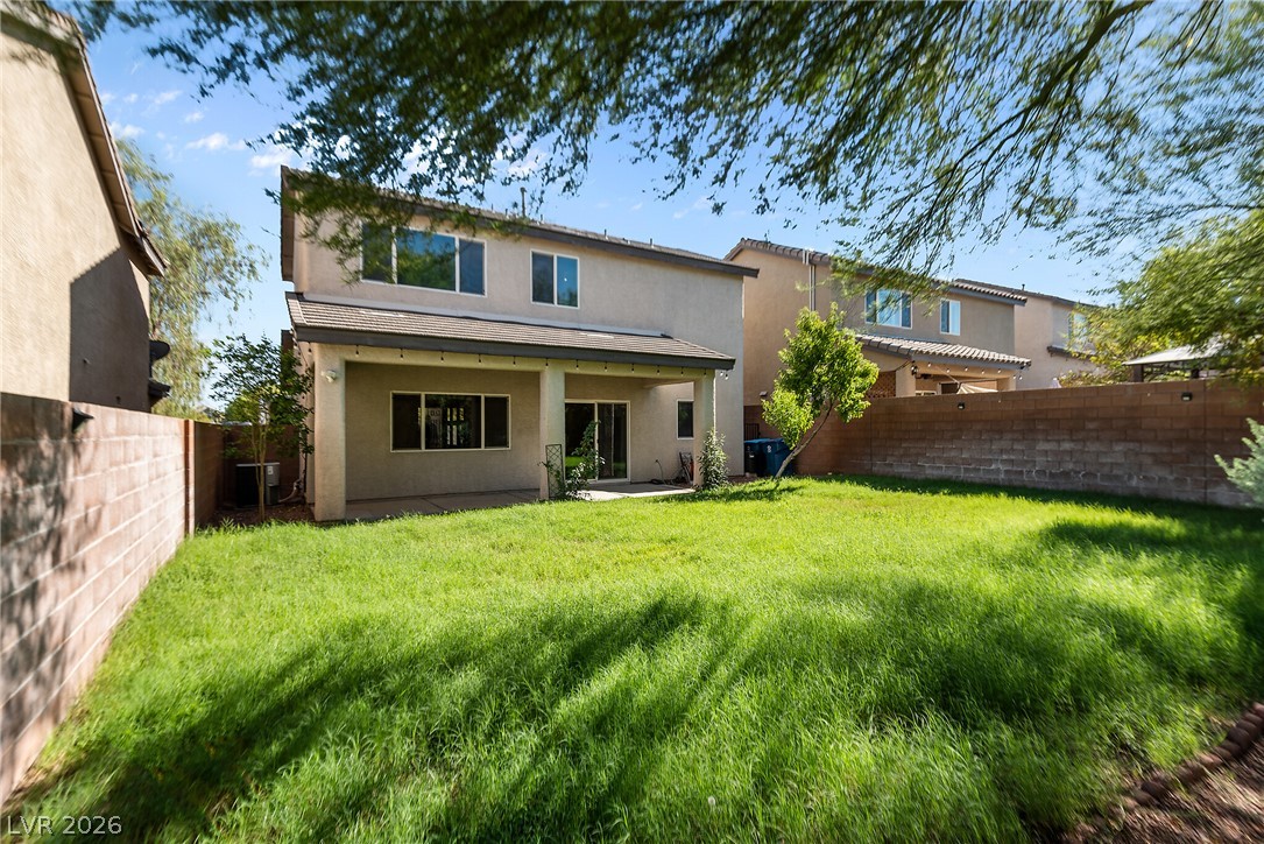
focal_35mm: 16
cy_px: 422
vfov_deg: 73.8
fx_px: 562
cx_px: 632
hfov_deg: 96.7
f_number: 8
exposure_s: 1/80
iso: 100
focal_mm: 16
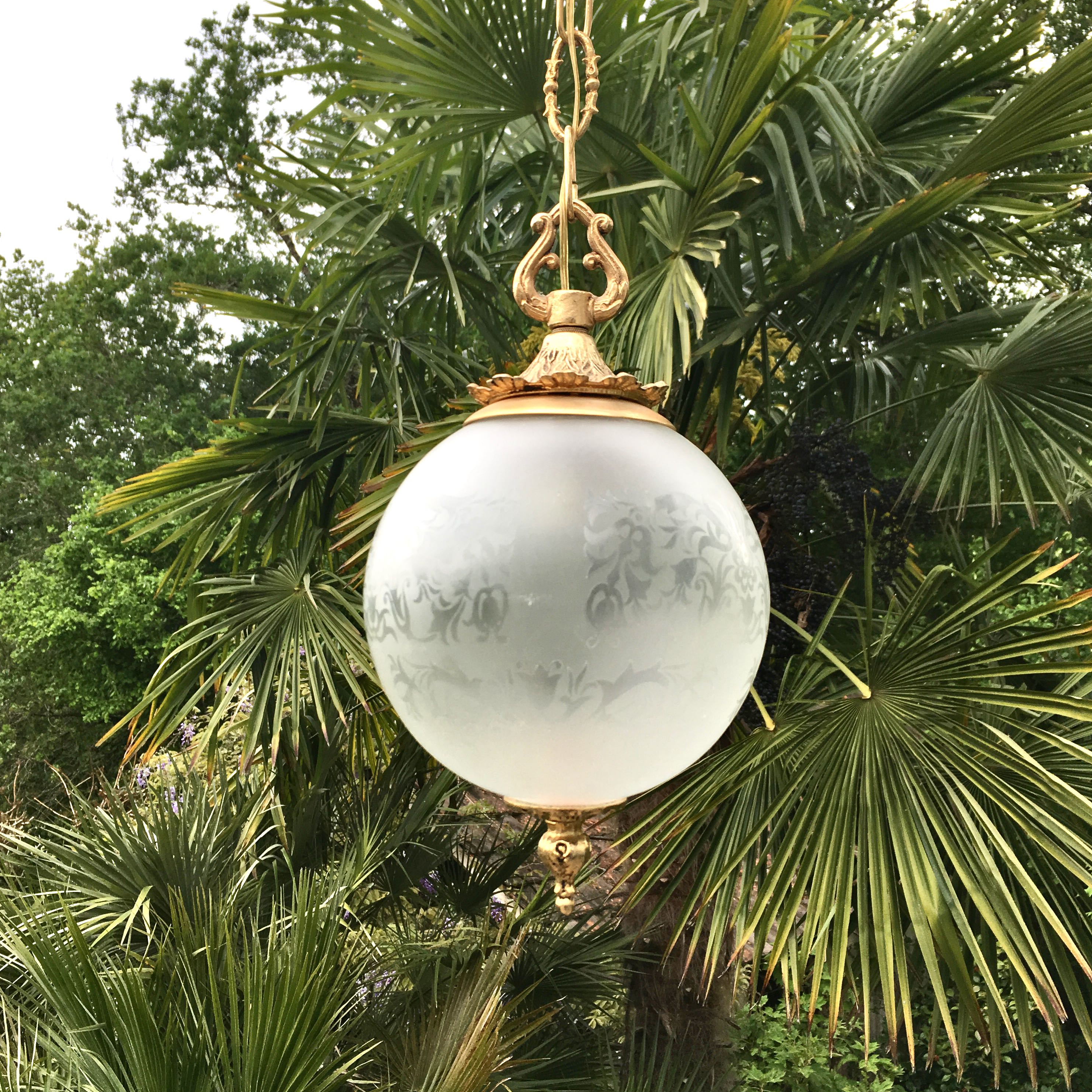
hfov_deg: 47.2
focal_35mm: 35
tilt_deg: +3.9
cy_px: 470
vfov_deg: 47.1
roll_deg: -0.7
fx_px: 1249
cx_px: 541
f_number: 2.2
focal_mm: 4.15
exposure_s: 1/207
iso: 25
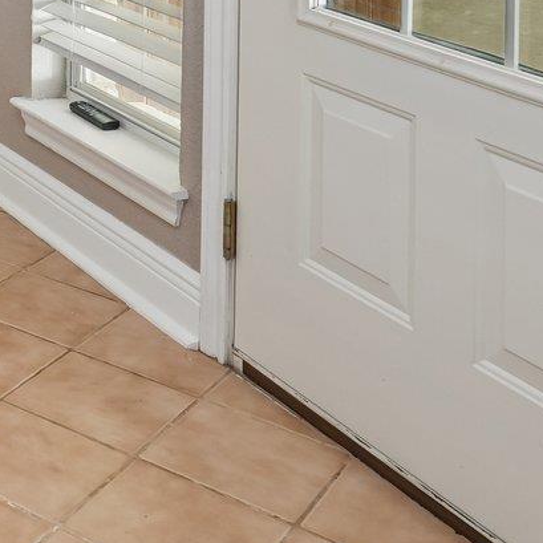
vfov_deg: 21.5
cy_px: -258
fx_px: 1207
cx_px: -343
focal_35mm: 68
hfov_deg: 20.4
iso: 400
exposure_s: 1/10
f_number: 8
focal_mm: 16
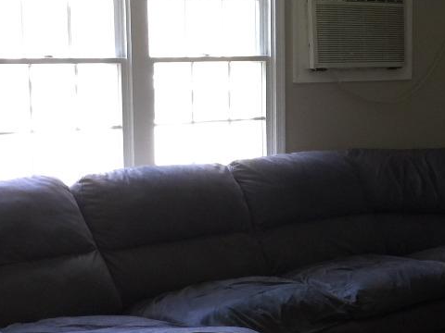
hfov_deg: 22.0
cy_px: 197
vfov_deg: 17.0
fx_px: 1118
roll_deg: -2.7
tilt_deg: -9.4
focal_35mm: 87
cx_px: 397
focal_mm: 4.15
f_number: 2.2
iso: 32
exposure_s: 1/15
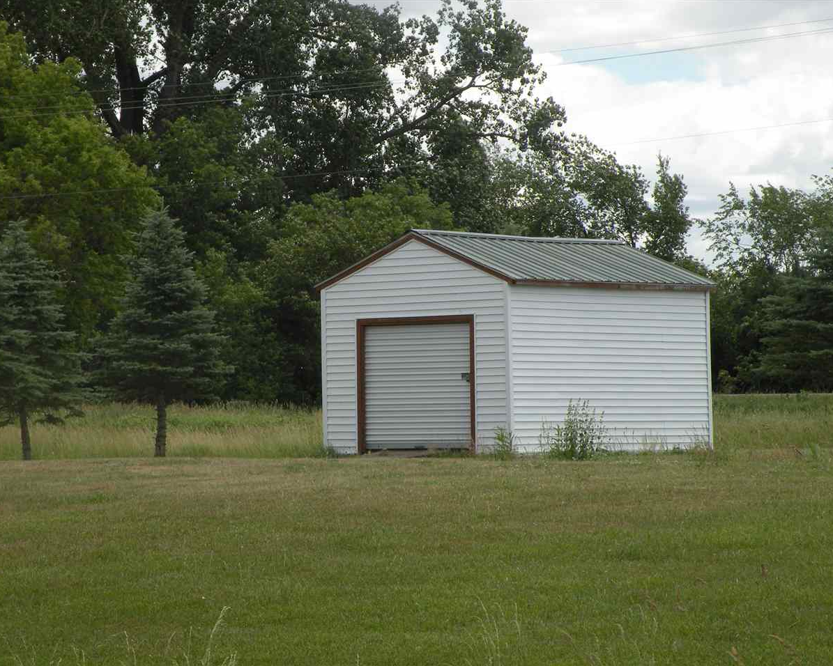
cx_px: 394
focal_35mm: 162
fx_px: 3994
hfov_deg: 11.9
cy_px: 332
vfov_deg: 9.5
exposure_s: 1/205
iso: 64
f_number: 6.3
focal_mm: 27.4
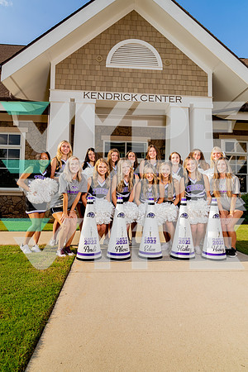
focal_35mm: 24
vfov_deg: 73.7
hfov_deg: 53.1
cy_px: 186
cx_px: 124
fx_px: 248
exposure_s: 1/250
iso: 200
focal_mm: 24
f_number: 9
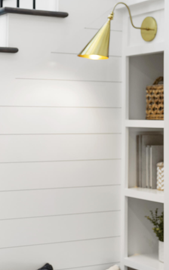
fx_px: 663
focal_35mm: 90
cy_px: 136
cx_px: 87
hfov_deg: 14.5
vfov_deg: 23.0
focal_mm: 43
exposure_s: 1/60
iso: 80
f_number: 2.8
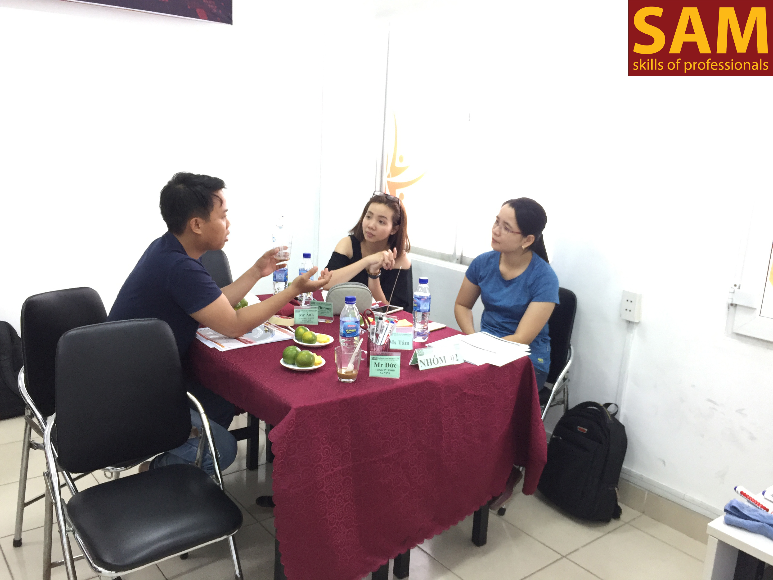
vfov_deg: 48.2
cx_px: 386
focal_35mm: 29
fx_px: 648
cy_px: 290
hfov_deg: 61.7
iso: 160
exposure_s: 1/33
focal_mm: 4.15
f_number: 2.2
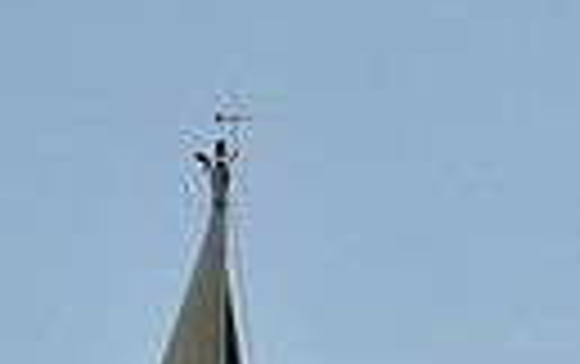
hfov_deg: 6.5
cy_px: 1249
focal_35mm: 320
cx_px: 151
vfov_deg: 3.9
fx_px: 5065
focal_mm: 70
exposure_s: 1/1250
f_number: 9
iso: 320
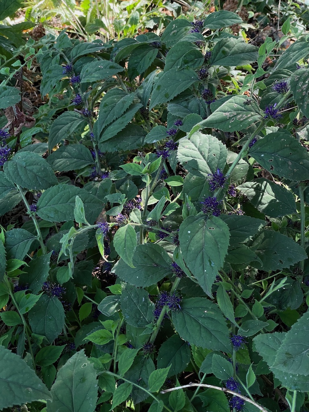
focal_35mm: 52
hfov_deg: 28.0
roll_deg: -1.3
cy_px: 206
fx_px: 619
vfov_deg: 36.8
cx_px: 154
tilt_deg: -43.6
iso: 80
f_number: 2
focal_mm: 6
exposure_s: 1/99
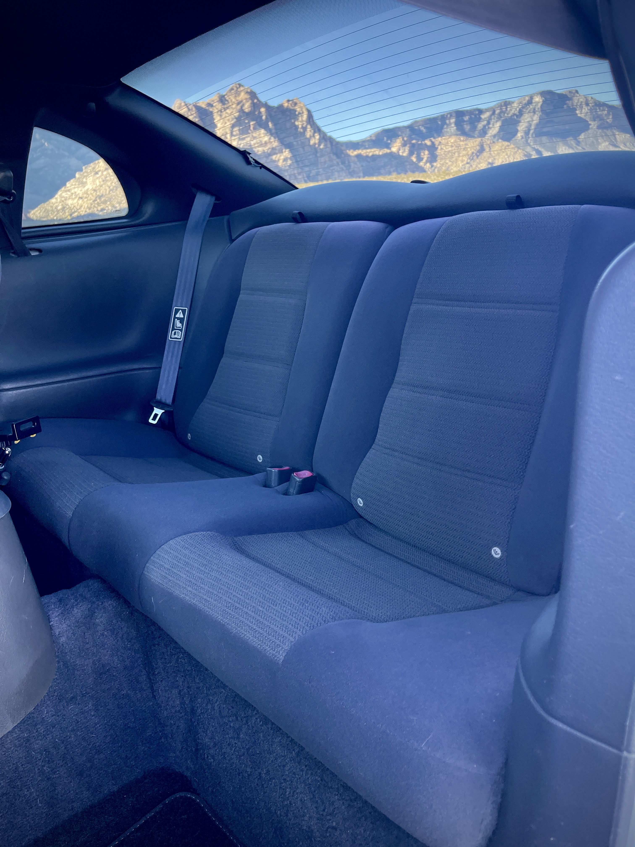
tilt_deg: -15.4
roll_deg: +2.9
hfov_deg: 54.9
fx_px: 611
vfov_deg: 69.4
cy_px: 424
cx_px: 318
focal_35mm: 25
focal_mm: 5.1
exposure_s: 1/121
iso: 80
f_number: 1.6
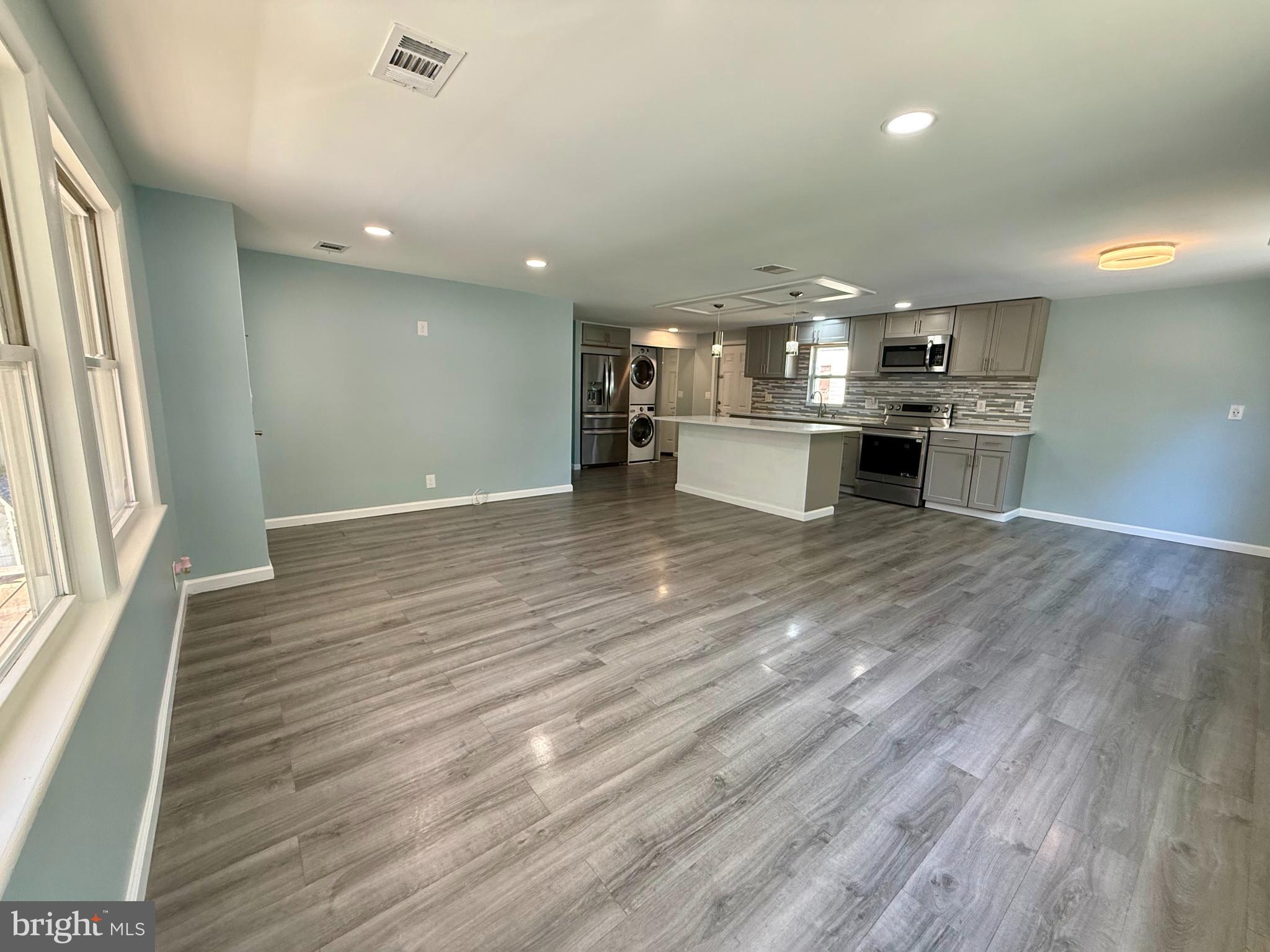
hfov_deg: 102.1
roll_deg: -1.8
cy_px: 476
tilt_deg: -9.4
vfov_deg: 85.7
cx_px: 635
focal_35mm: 14
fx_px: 514
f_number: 2.2
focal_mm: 2.22
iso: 200
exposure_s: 1/120
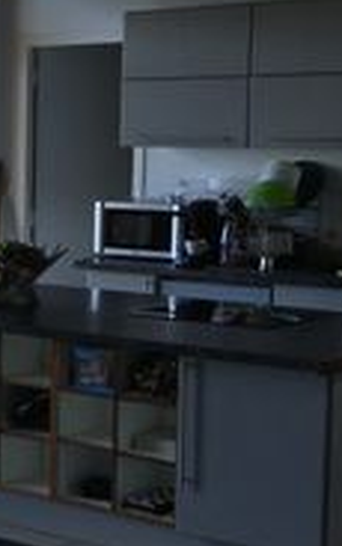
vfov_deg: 20.8
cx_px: -384
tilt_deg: -8.8
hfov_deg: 11.5
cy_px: 341
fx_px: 1491
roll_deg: +1.4
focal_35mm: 100
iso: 32
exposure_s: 1/100
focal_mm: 4.15
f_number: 2.2
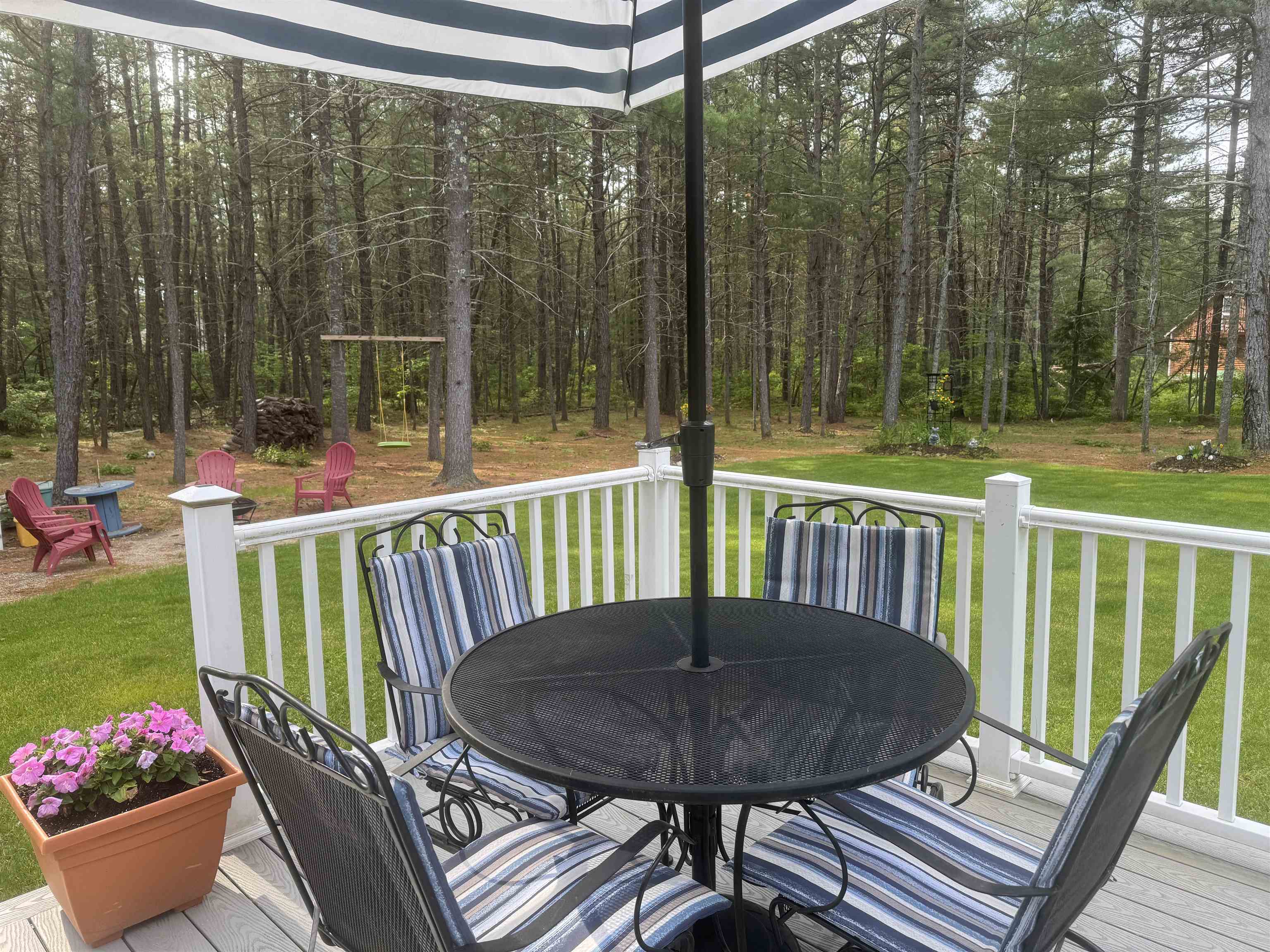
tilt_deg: -6.9
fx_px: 881
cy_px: 476
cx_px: 635
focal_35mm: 24
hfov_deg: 71.6
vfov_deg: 56.8
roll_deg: +1.5
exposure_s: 1/436
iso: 80
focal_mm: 6.76
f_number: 1.78
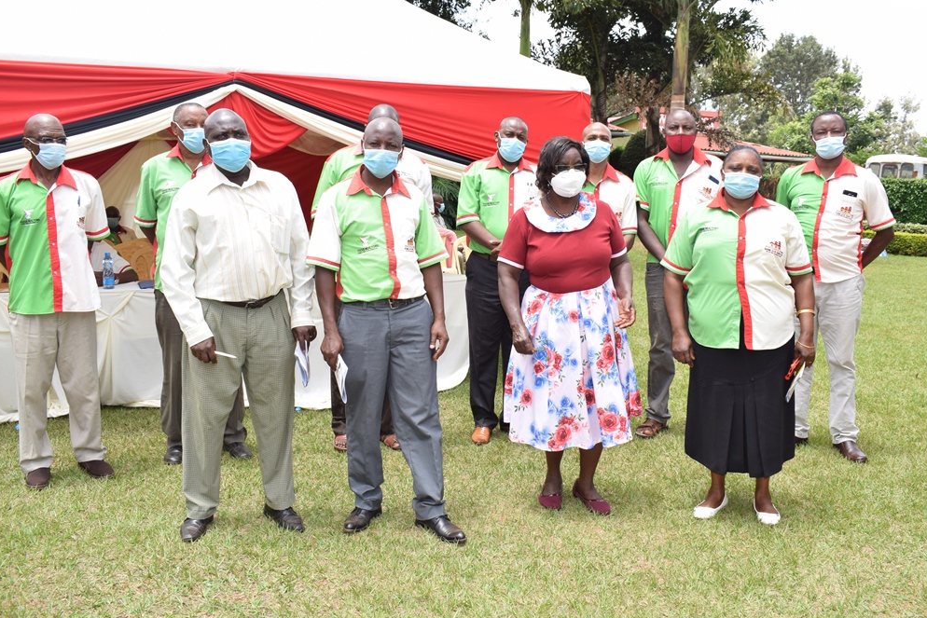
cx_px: 473
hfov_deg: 55.8
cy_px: 302
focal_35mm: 34
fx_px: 876
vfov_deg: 38.9
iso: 250
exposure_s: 1/200
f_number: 8
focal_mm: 22
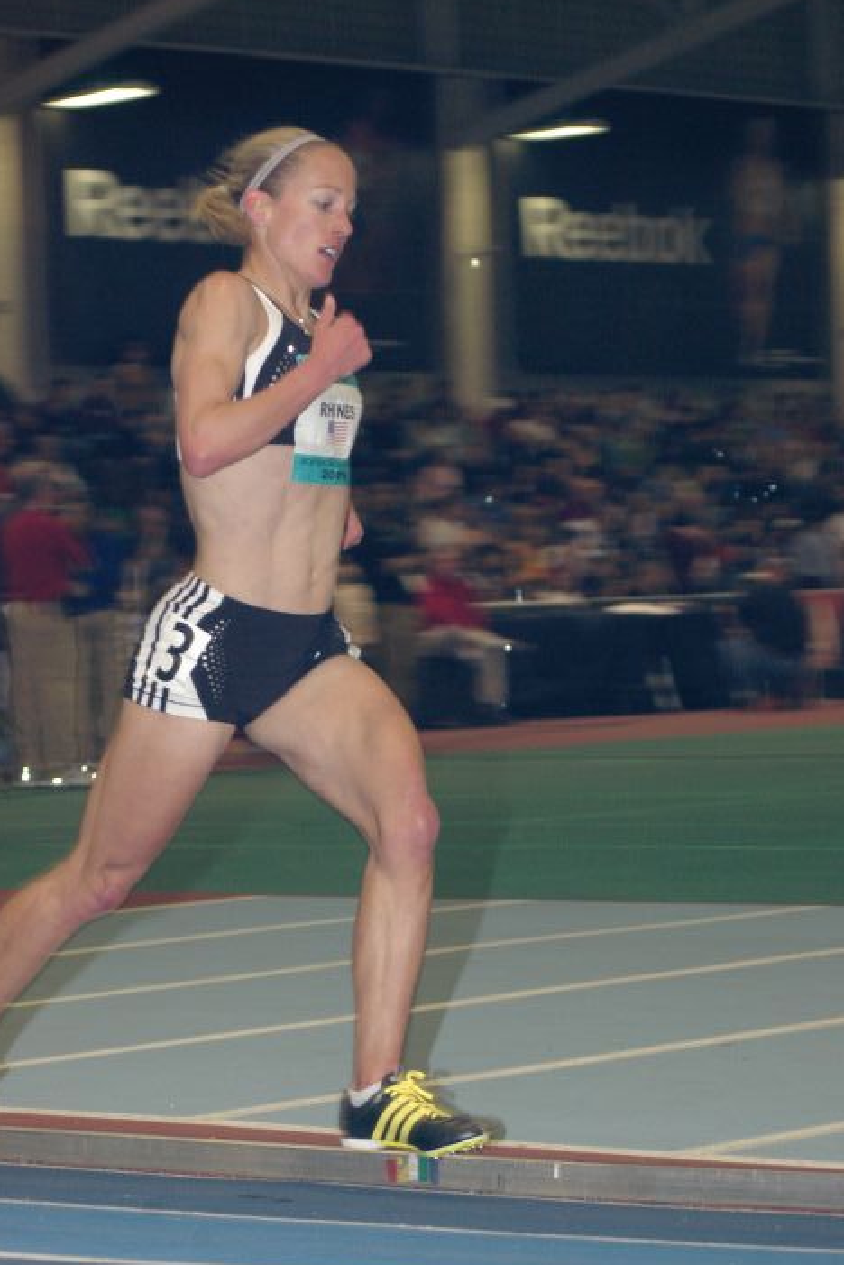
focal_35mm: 137
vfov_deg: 15.0
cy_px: 561
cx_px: 388
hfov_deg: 10.0
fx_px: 4813
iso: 800
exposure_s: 1/125
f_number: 6.3
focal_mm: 80
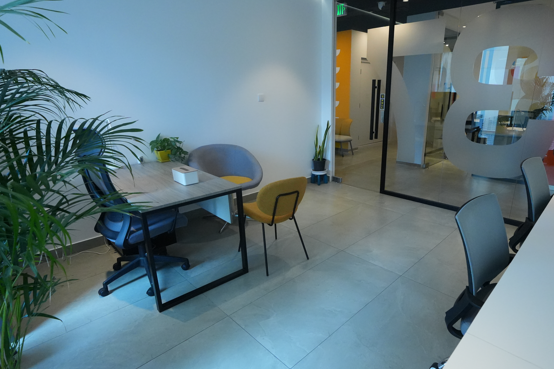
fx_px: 308
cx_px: 313
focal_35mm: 20
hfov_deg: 83.5
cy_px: 191
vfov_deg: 61.9
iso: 3200
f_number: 4
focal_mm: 10
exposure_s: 1/400
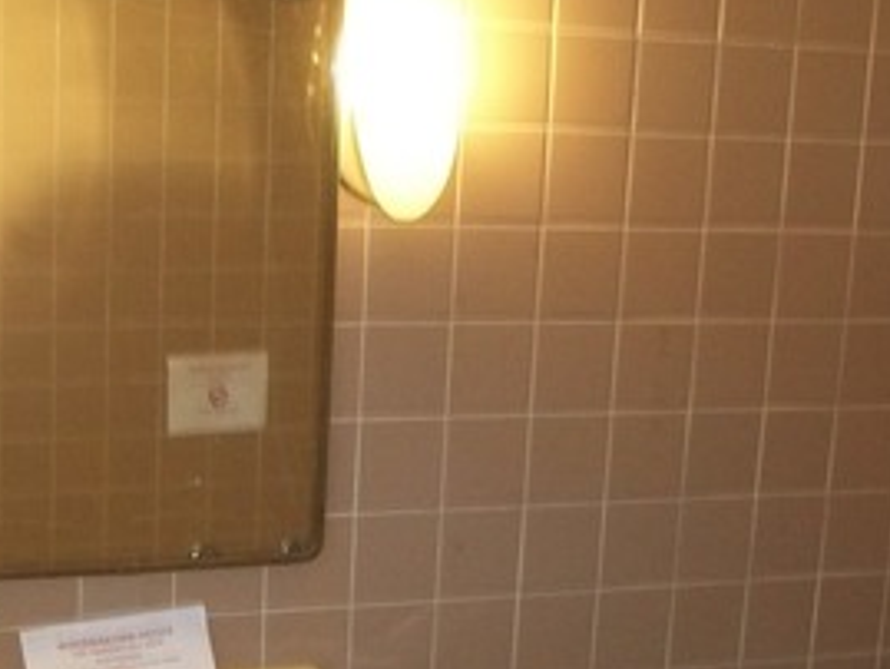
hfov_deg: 25.3
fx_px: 1955
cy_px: 705
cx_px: 215
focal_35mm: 76
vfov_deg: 18.8
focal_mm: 5.7
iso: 160
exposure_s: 1/30
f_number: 2.9
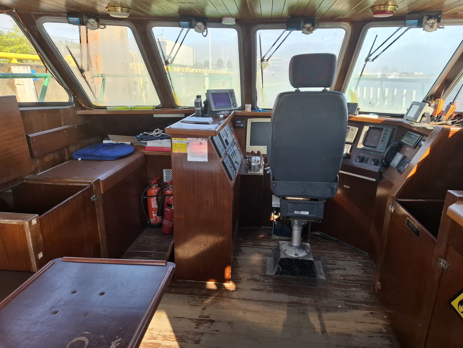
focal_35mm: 23
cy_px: 174
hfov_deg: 73.9
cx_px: 232
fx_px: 308
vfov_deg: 58.9
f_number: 1.8
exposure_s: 1/102
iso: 50
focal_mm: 5.54
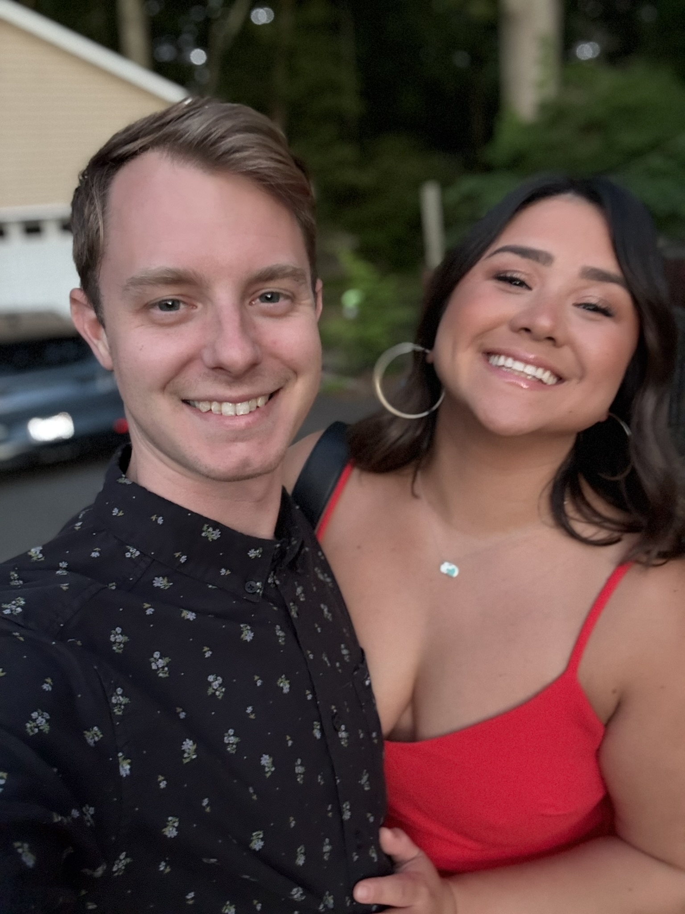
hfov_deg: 46.8
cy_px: 457
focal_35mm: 30
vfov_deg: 60.0
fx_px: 792
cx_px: 342
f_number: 1.9
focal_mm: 2.69
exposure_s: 1/45
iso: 320
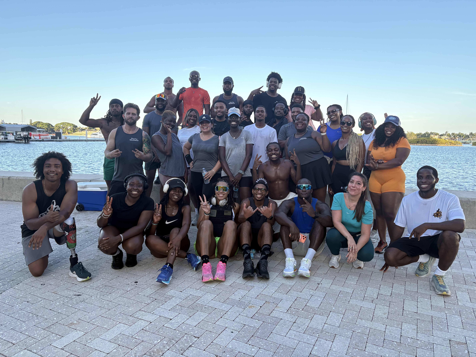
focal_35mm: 26
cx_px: 238
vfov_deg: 53.1
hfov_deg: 67.3
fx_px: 358
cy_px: 178
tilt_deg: -5.9
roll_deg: -1.1
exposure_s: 1/237
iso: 125
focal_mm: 5.96
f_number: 1.6
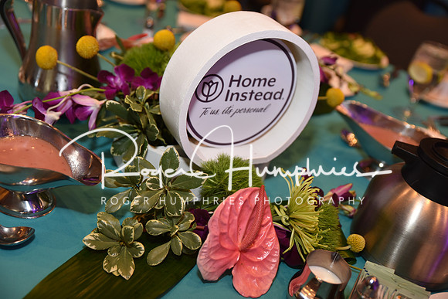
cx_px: 224
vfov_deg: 31.9
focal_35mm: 42
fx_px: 523
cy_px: 150
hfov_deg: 46.4
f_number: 2.8
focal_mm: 42
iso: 560
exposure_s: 1/60
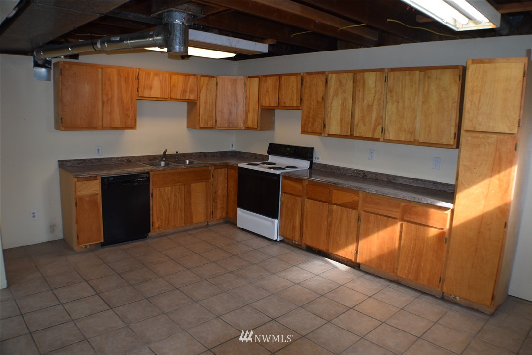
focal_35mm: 33
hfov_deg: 57.2
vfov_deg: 40.0
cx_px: 266
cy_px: 178
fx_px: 488
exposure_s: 1/100
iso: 800
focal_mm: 22
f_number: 5
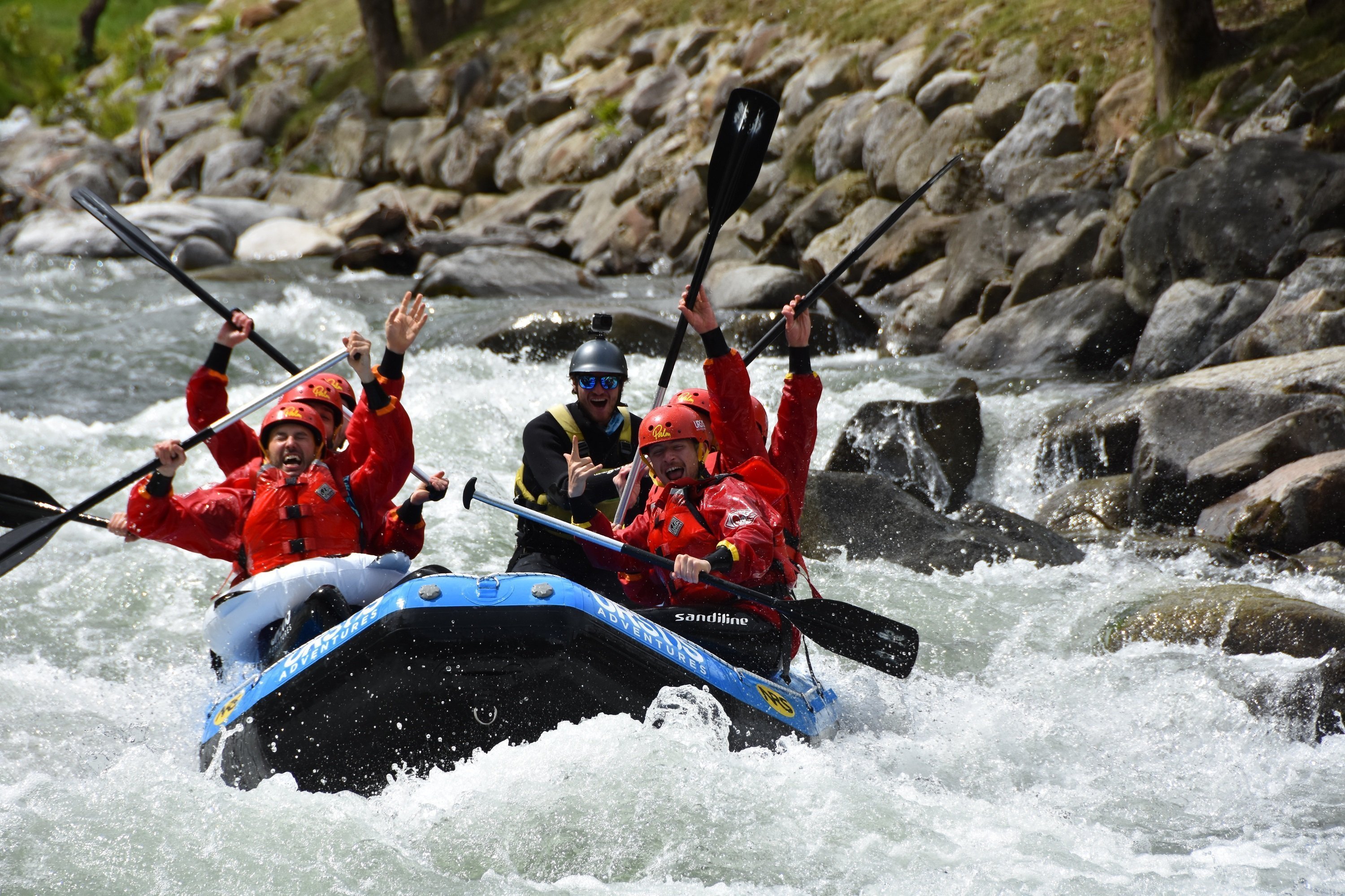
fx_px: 11207
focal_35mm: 300
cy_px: 448
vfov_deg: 4.6
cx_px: 672
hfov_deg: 6.9
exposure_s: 1/1600
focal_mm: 200
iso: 400
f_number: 7.1
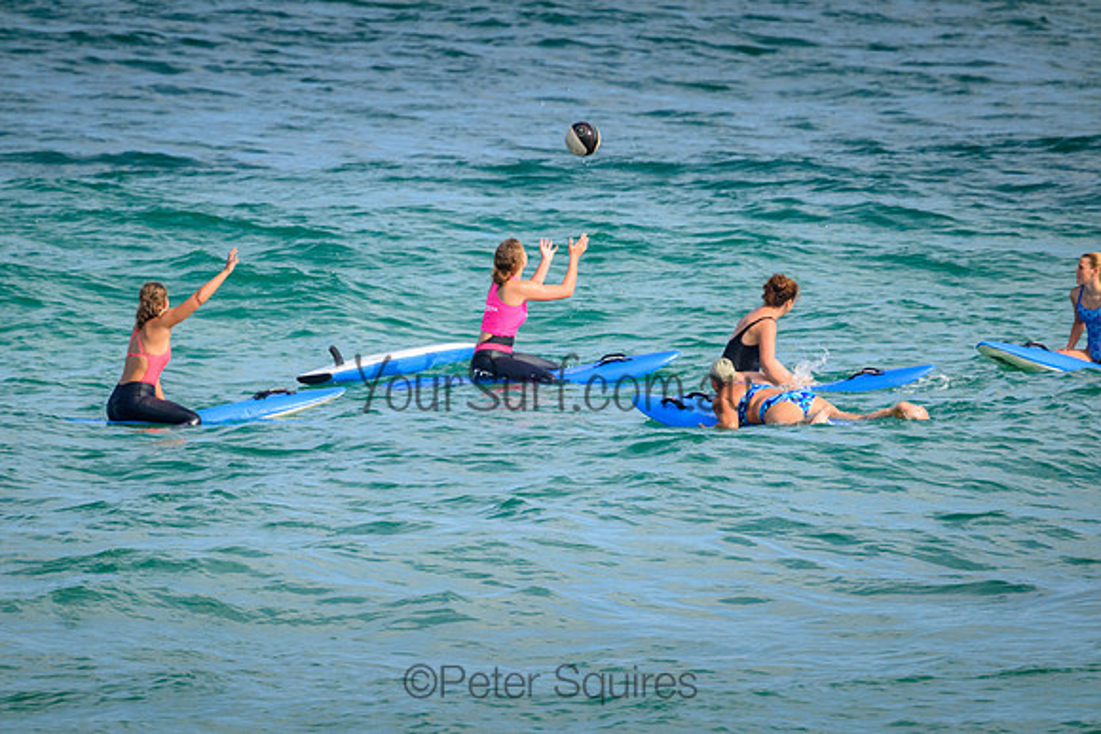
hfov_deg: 2.6
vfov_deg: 1.7
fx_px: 24471
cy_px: 367
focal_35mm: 800
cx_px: 550
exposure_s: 1/2000
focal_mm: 800
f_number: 11
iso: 1800
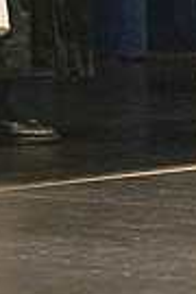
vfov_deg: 3.2
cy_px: -174
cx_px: 99
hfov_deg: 2.1
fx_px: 5308
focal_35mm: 650
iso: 10000
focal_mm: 130
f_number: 3.2
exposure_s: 1/400
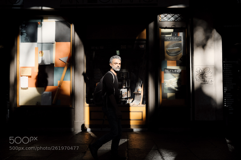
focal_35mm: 35
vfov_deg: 37.8
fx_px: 234
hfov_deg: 54.5
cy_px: 80
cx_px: 120
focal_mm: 23
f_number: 8
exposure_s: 1/500
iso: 500
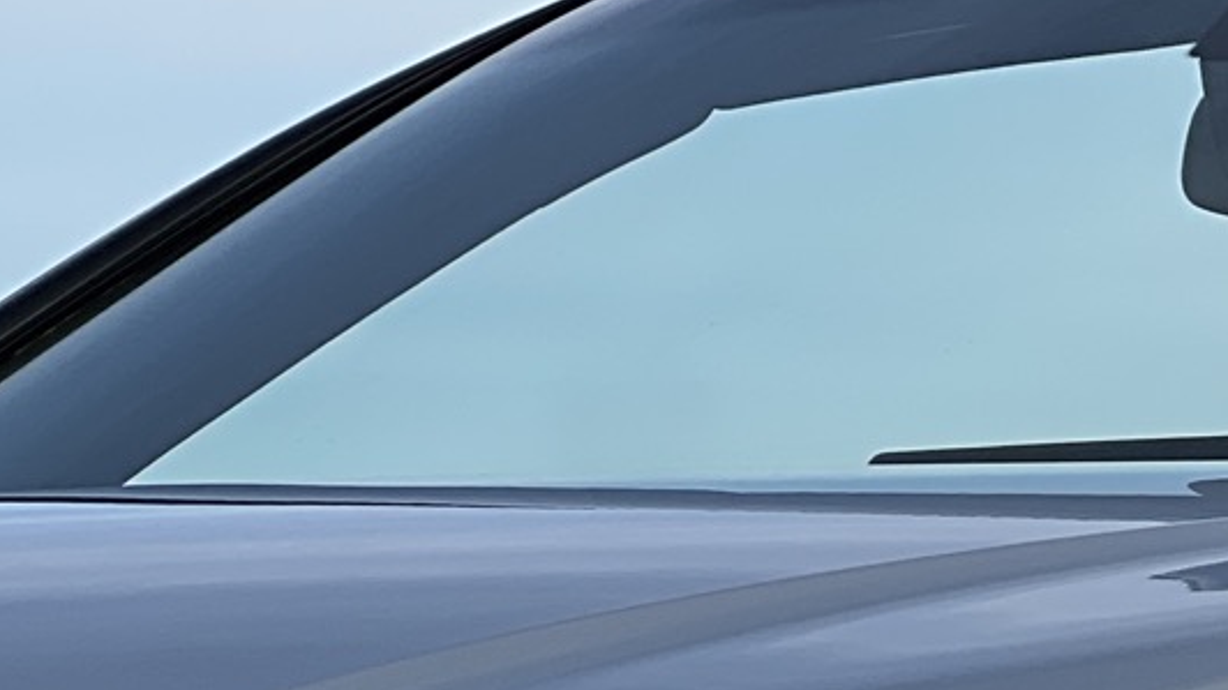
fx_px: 9734
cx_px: 1996
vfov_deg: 4.0
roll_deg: -1.3
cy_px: 1430
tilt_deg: -1.8
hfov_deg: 7.1
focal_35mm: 299
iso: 32
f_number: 2.8
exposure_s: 1/622
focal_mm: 9
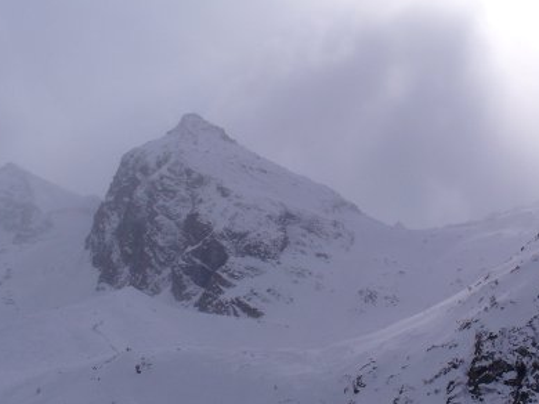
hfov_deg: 28.1
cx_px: 333
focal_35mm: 69
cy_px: 230
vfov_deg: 21.3
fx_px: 1074
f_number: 5.8
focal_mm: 7
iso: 80
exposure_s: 1/2000
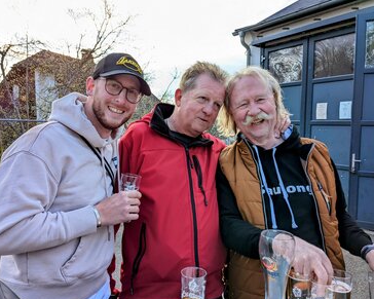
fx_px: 321
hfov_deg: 60.5
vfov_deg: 50.0
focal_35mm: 29
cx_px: 185
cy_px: 153
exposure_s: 1/1063
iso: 47
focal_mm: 4.38
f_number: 1.73
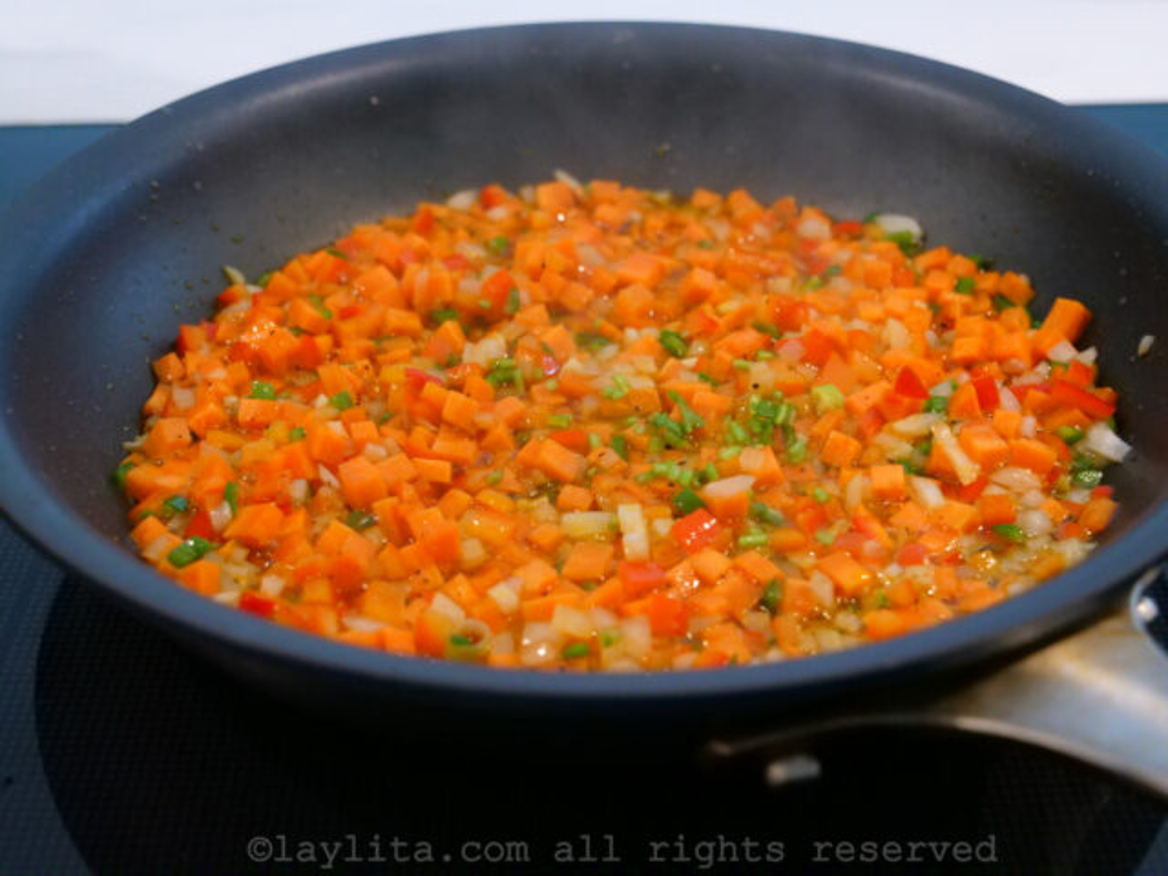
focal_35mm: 48
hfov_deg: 39.7
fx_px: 1620
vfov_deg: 30.3
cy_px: 438
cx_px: 584
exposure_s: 1/60
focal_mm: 24
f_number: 3.5
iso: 3200
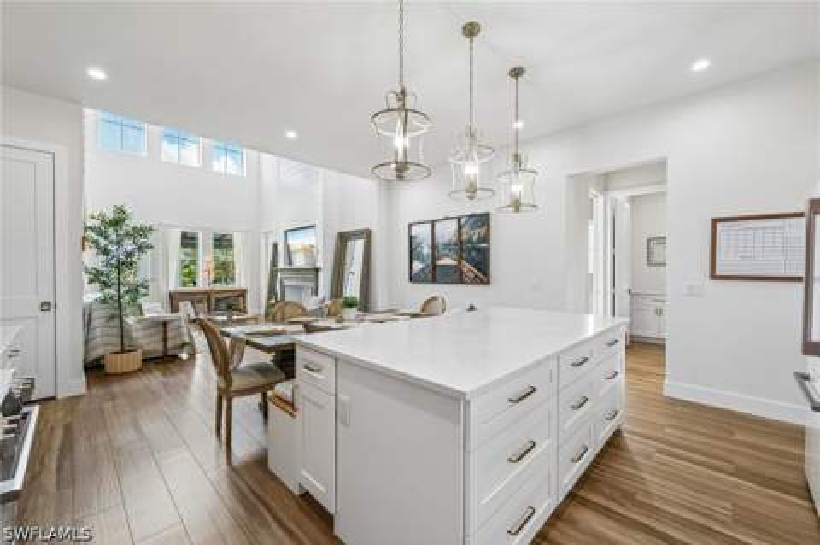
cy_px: 272
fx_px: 319
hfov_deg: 104.3
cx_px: 410
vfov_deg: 81.1
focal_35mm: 14
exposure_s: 1/30
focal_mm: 14
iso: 400
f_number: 8
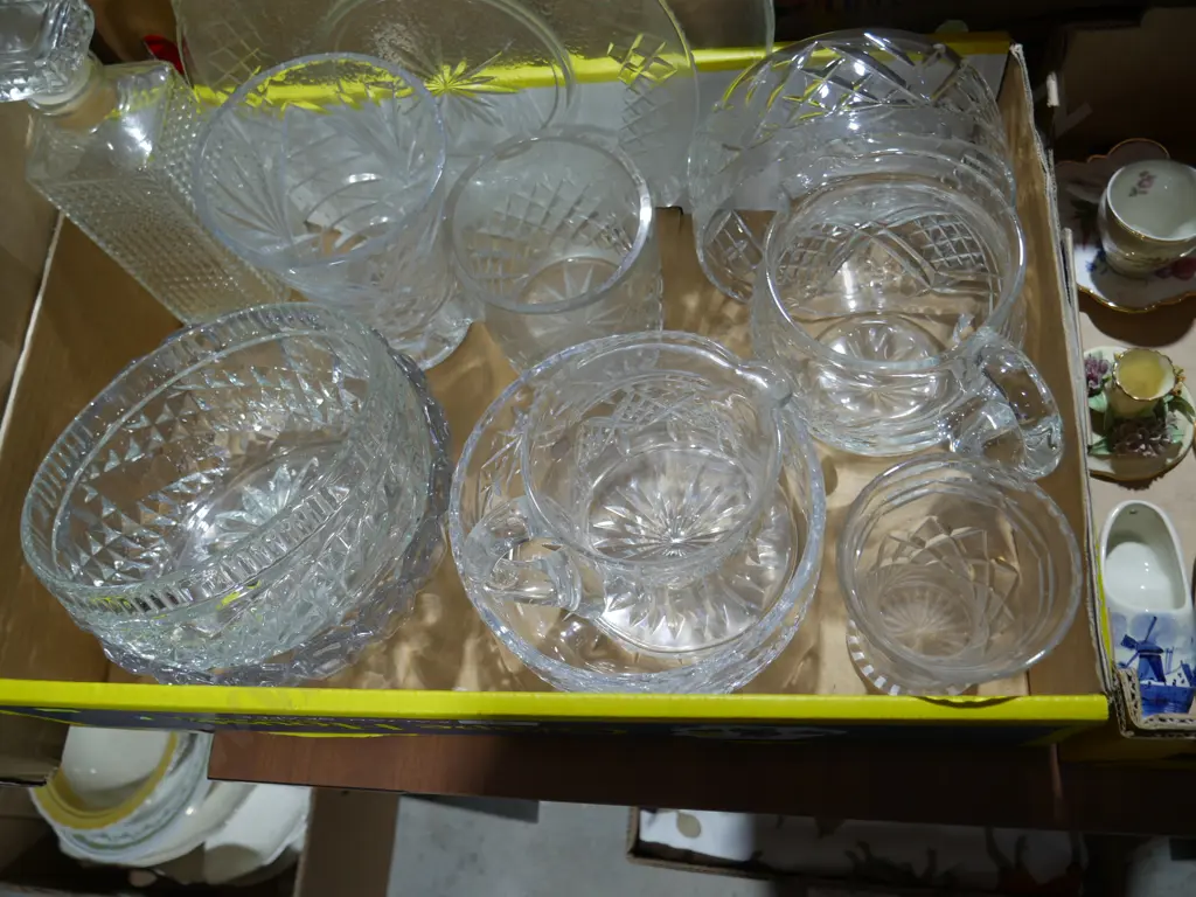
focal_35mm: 30
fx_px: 1037
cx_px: 598
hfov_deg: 60.0
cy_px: 448
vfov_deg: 46.8
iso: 200
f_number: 3.6
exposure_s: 1/80
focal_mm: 15
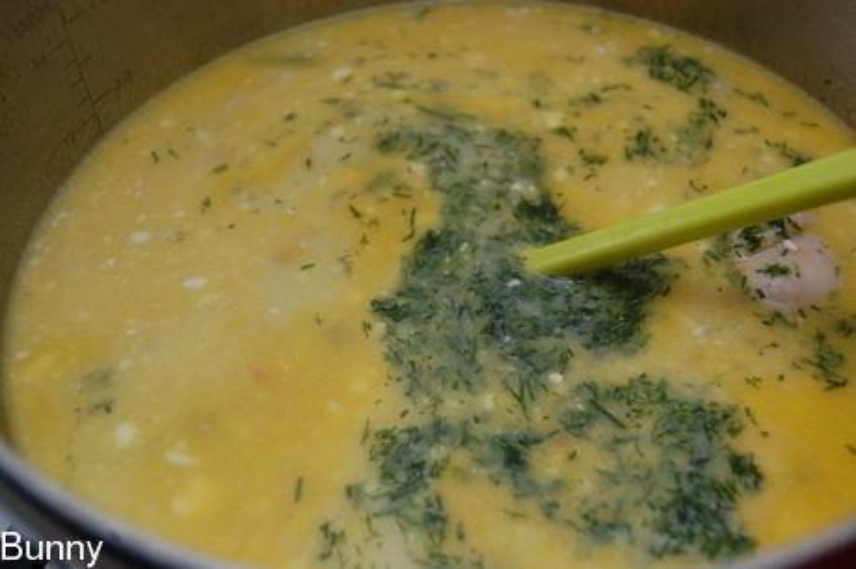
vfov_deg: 34.2
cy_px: 284
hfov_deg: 49.6
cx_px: 428
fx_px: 927
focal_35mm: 39
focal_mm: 26
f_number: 4.2
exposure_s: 1/60
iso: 400
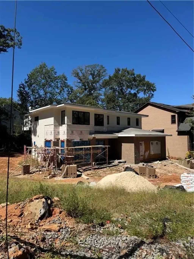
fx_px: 179
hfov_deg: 56.8
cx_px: 97
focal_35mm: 24
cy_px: 130
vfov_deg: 71.6
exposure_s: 1/4608
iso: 80
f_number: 1.78
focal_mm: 6.76
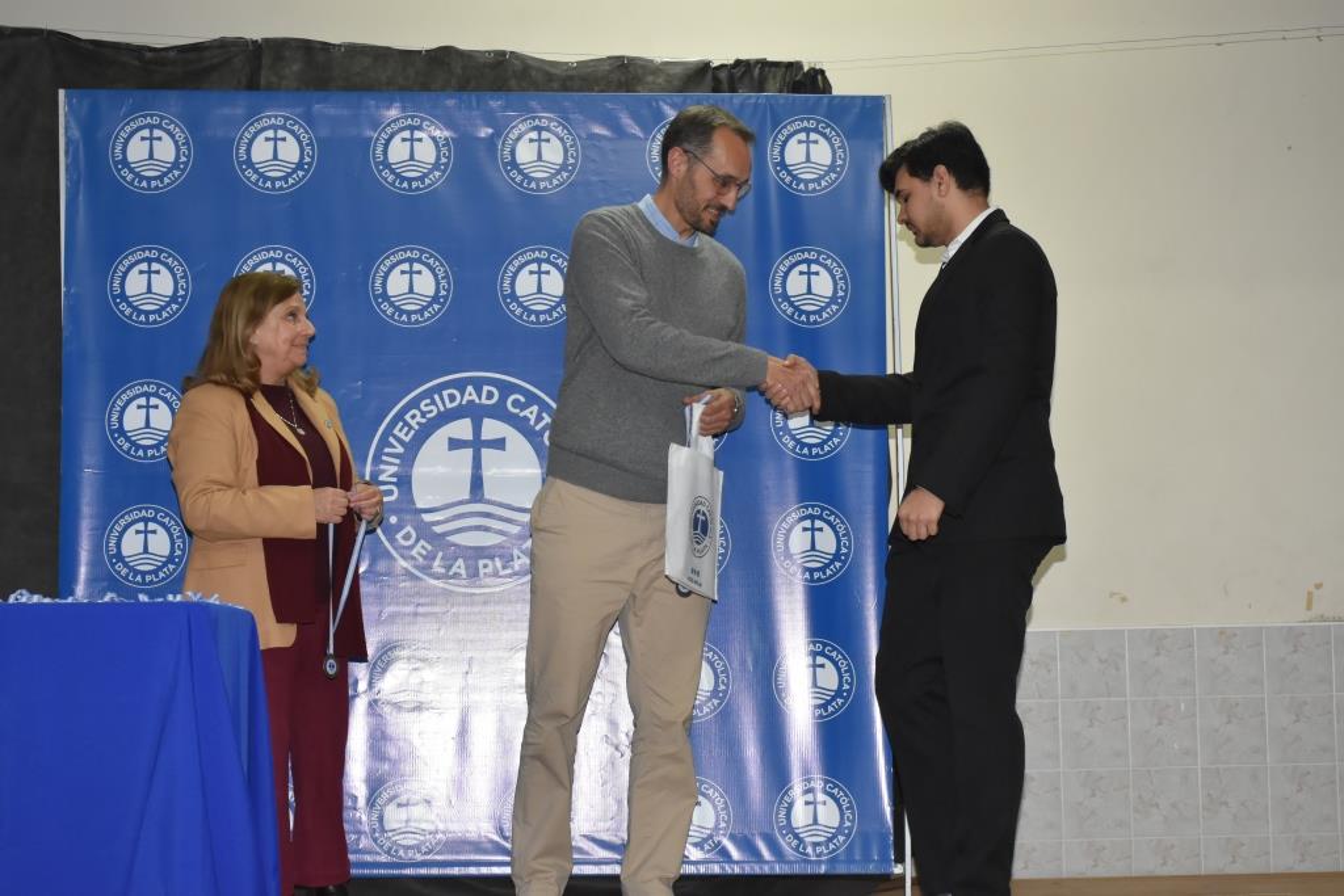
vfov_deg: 18.9
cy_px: 448
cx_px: 672
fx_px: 2688
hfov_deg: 28.1
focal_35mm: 72
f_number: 8
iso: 1600
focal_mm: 48
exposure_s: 1/60
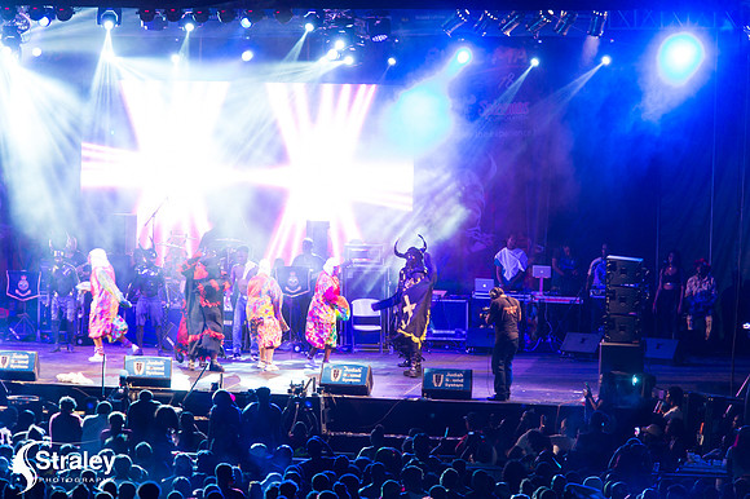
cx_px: 375
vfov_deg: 7.8
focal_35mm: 175
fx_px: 3644
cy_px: 250
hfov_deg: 11.8
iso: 2500
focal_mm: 175
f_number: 5.6
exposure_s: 1/60
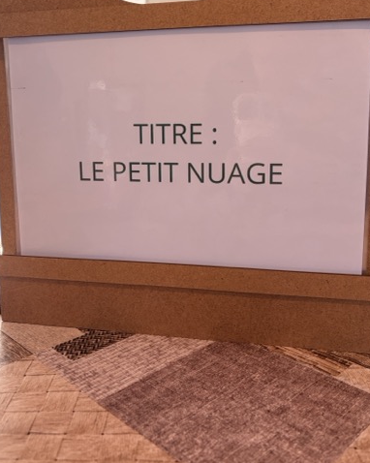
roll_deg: +1.4
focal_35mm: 34
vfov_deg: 52.3
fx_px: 466
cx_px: 166
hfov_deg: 43.3
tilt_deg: -7.4
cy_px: 171
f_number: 1.6
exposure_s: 1/100
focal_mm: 5.96
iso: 100
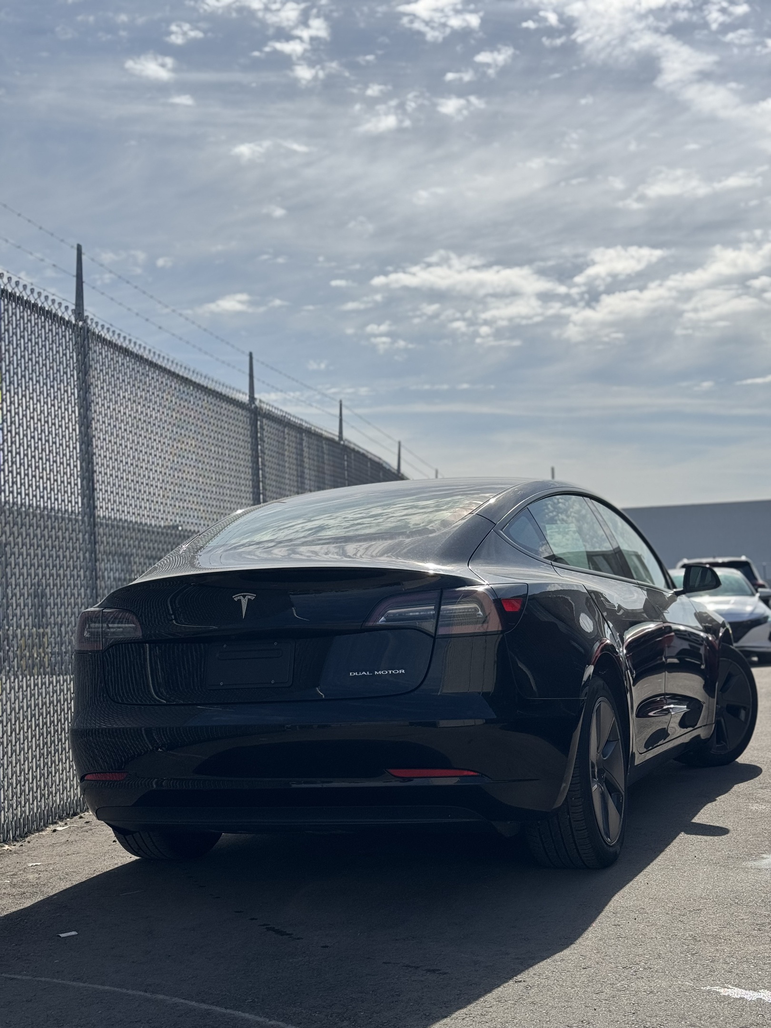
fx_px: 1425
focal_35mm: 48
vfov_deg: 39.7
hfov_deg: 30.3
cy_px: 514
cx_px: 386
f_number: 1.78
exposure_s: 1/9009
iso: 64
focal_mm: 6.76
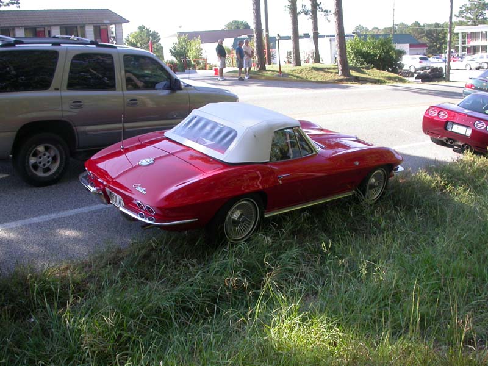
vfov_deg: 37.7
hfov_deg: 49.0
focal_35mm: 38
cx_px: 244
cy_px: 183
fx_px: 536
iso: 100
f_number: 4.7
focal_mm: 7.85
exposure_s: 1/127
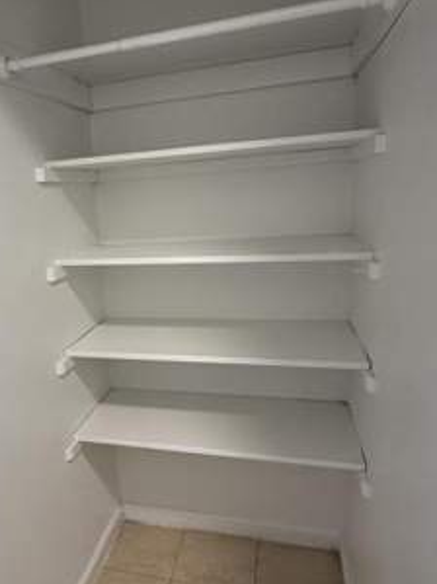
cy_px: 307
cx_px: 109
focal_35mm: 30
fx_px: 505
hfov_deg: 45.2
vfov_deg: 60.0
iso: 320
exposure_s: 1/99
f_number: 2.2
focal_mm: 2.22
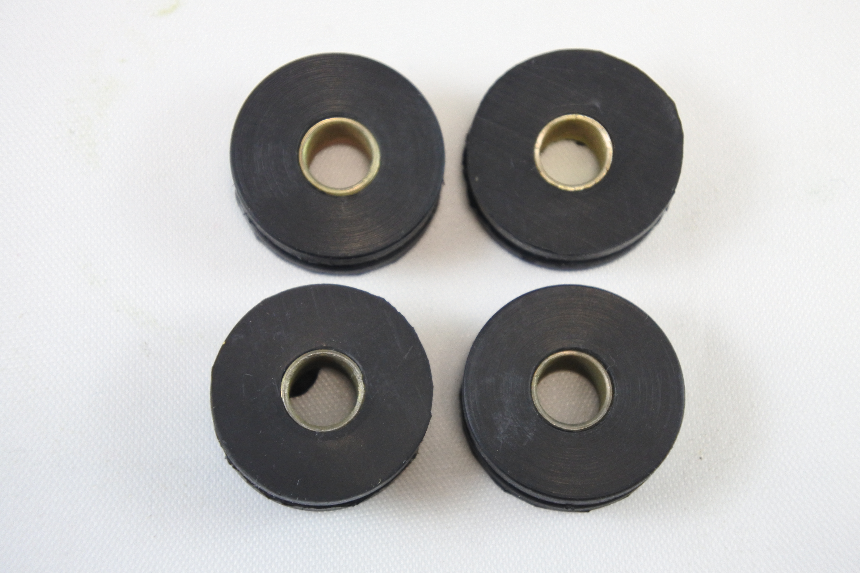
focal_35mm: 75
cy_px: 286
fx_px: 1792
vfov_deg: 18.2
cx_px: 430
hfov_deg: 27.0
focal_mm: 27.9
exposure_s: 1/125
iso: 800
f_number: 5.6
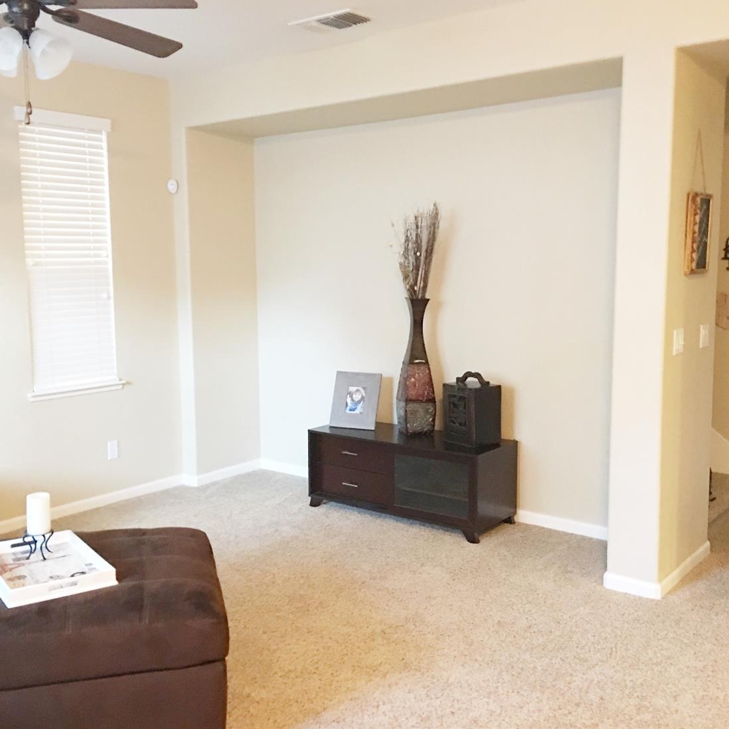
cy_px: 357
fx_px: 834
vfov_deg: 47.2
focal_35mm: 35
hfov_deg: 47.2
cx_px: 349
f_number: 2.2
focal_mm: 4.15
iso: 80
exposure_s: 1/4
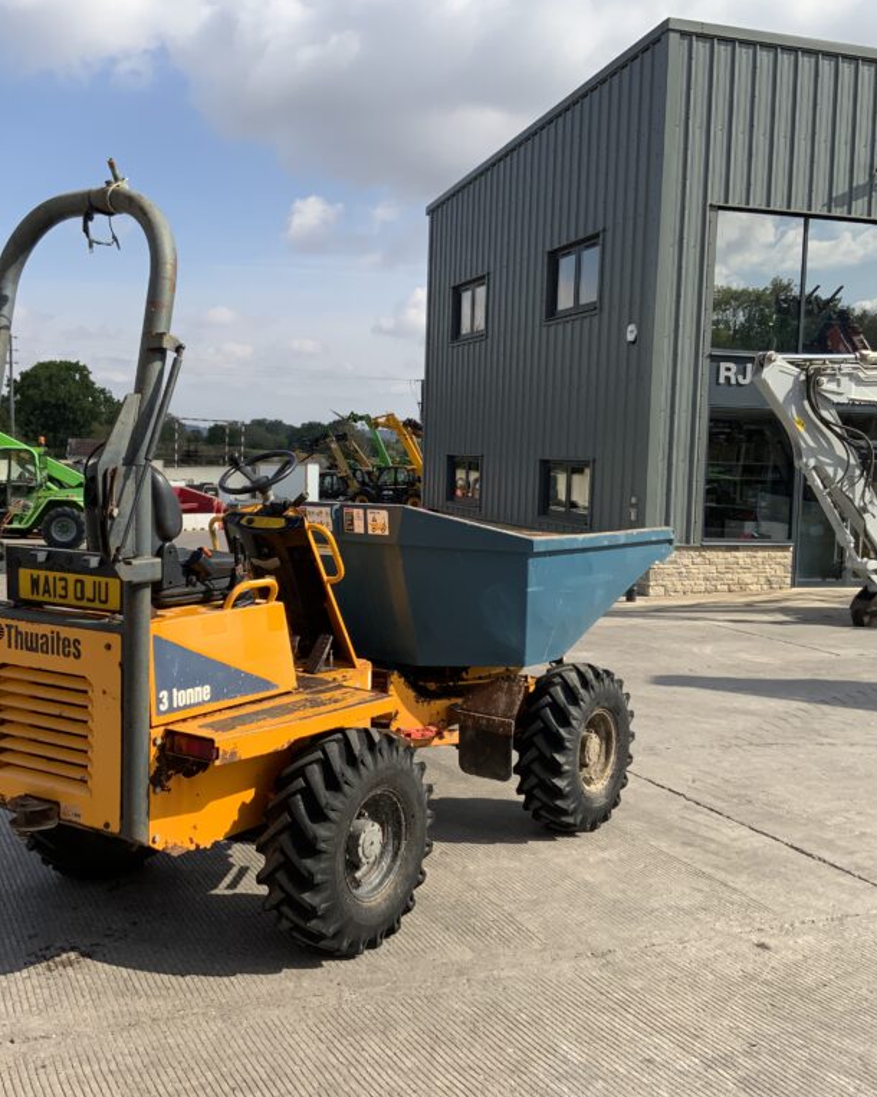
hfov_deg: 39.1
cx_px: 414
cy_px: 546
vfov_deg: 47.9
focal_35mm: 38
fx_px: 1233
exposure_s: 1/1786
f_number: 1.8
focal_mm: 3
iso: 16
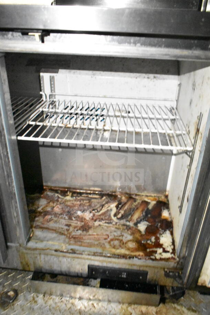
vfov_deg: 61.9
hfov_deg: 43.6
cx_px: 105
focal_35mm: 30
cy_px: 158
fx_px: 262
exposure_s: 1/30
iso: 16000
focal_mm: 20
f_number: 3.5
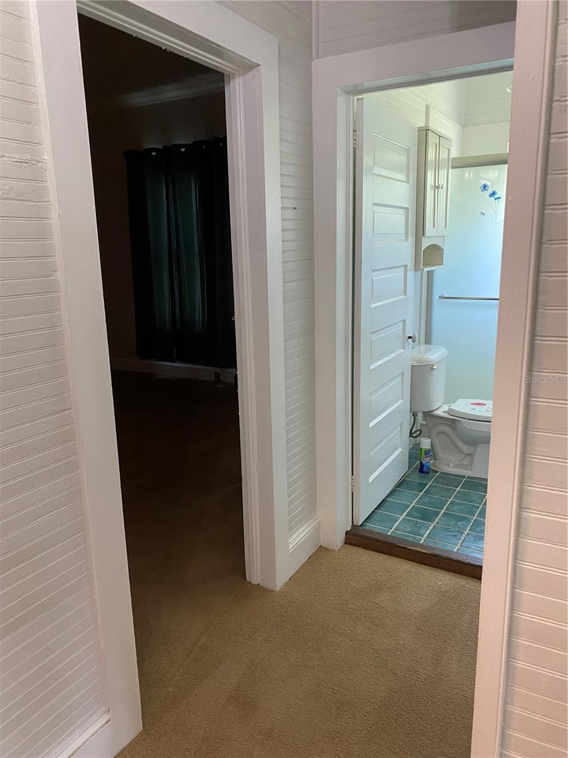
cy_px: 379
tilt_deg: -13.0
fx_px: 569
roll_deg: +1.3
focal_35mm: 26
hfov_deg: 53.1
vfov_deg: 67.3
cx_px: 284
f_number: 1.8
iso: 200
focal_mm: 4.25
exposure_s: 1/60
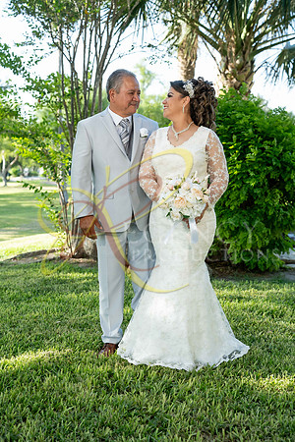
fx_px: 615
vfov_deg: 39.6
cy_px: 221
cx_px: 148
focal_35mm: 50
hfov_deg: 27.0
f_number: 4
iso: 500
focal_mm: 50
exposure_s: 1/500
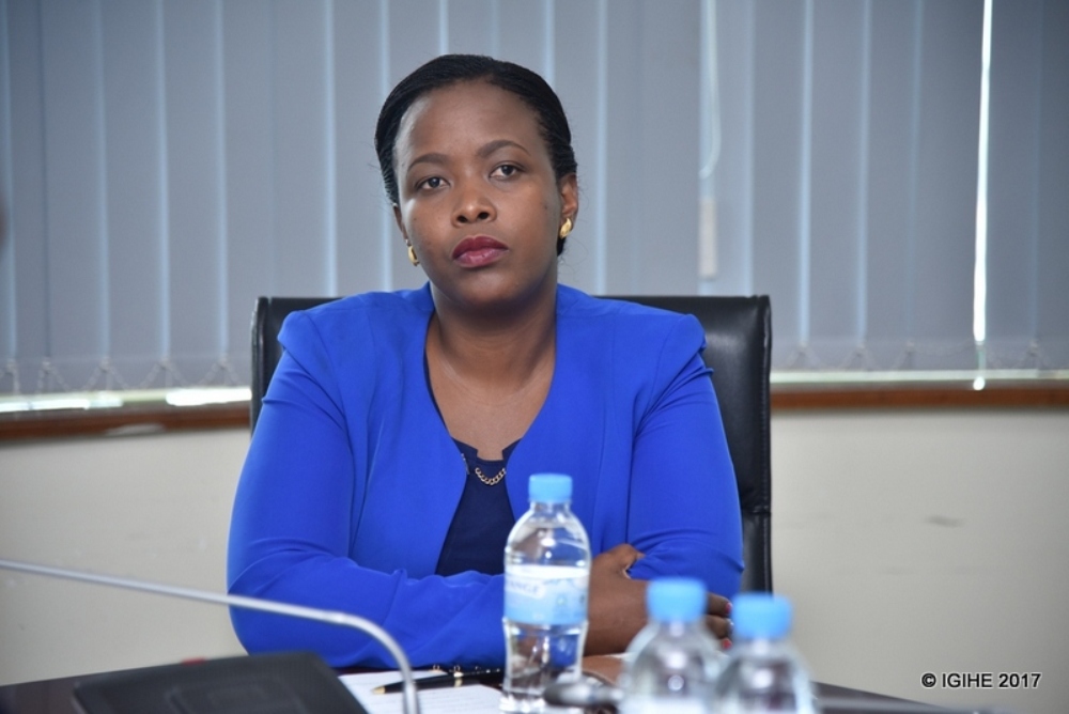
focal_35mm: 120
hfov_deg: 17.1
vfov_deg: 11.4
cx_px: 534
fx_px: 3565
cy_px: 357
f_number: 4
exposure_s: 1/200
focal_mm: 120
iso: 640
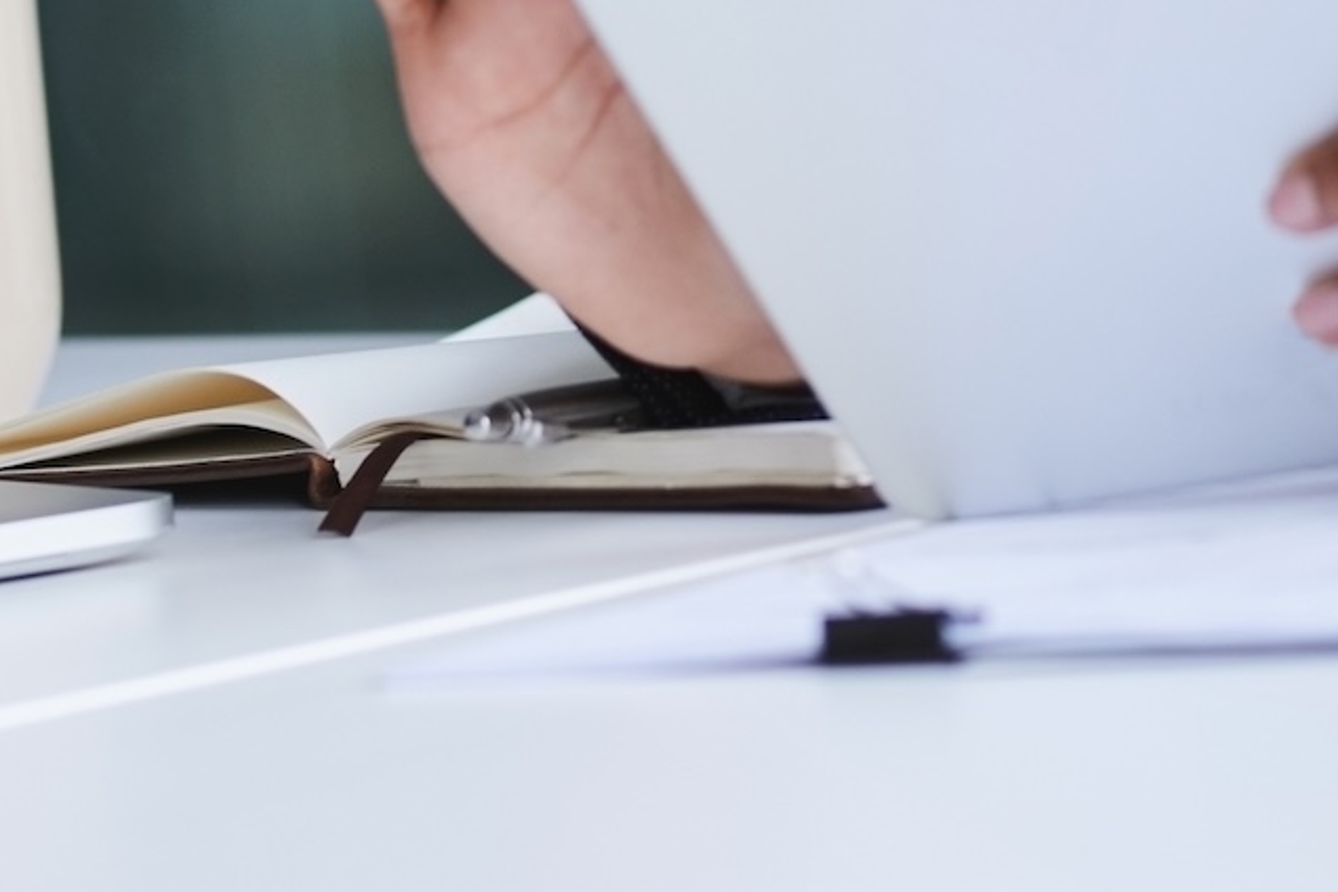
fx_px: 14308
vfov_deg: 3.5
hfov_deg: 5.3
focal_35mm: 385
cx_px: 1126
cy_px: -1039
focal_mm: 85
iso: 200
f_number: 2.5
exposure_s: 1/200
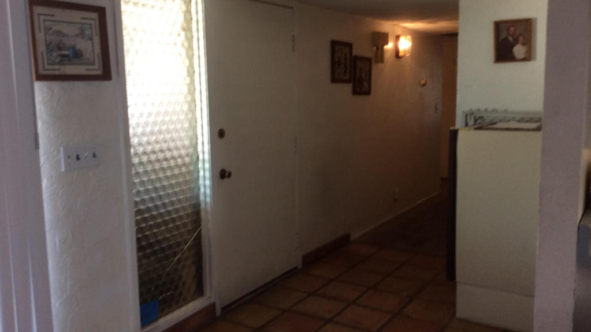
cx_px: 296
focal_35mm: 35
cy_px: 155
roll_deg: +0.8
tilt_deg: -6.1
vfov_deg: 33.7
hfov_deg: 56.6
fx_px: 548
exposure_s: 1/24
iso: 64
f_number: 2.4
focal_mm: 3.3
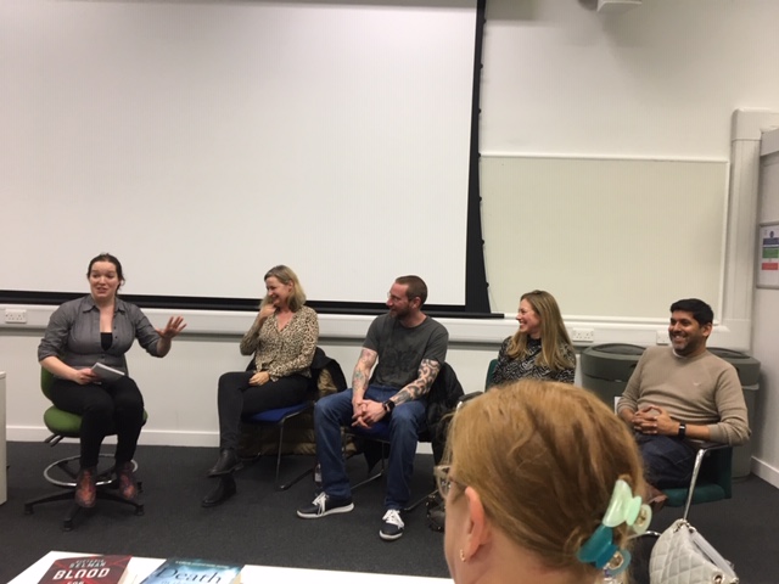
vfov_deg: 48.2
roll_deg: -1.6
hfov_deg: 61.7
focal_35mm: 29
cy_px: 292
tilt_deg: -2.0
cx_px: 390
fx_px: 653
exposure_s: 1/33
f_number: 2.2
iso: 100
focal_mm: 4.15
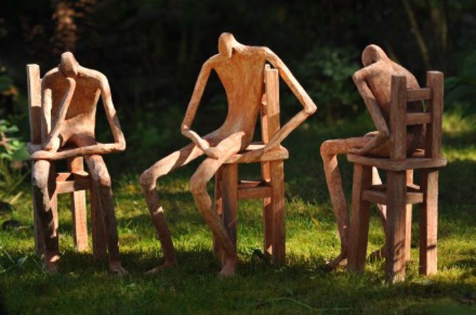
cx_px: 238
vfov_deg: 10.7
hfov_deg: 16.1
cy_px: 158
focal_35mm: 128
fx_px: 1682
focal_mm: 85
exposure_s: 1/800
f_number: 3.5
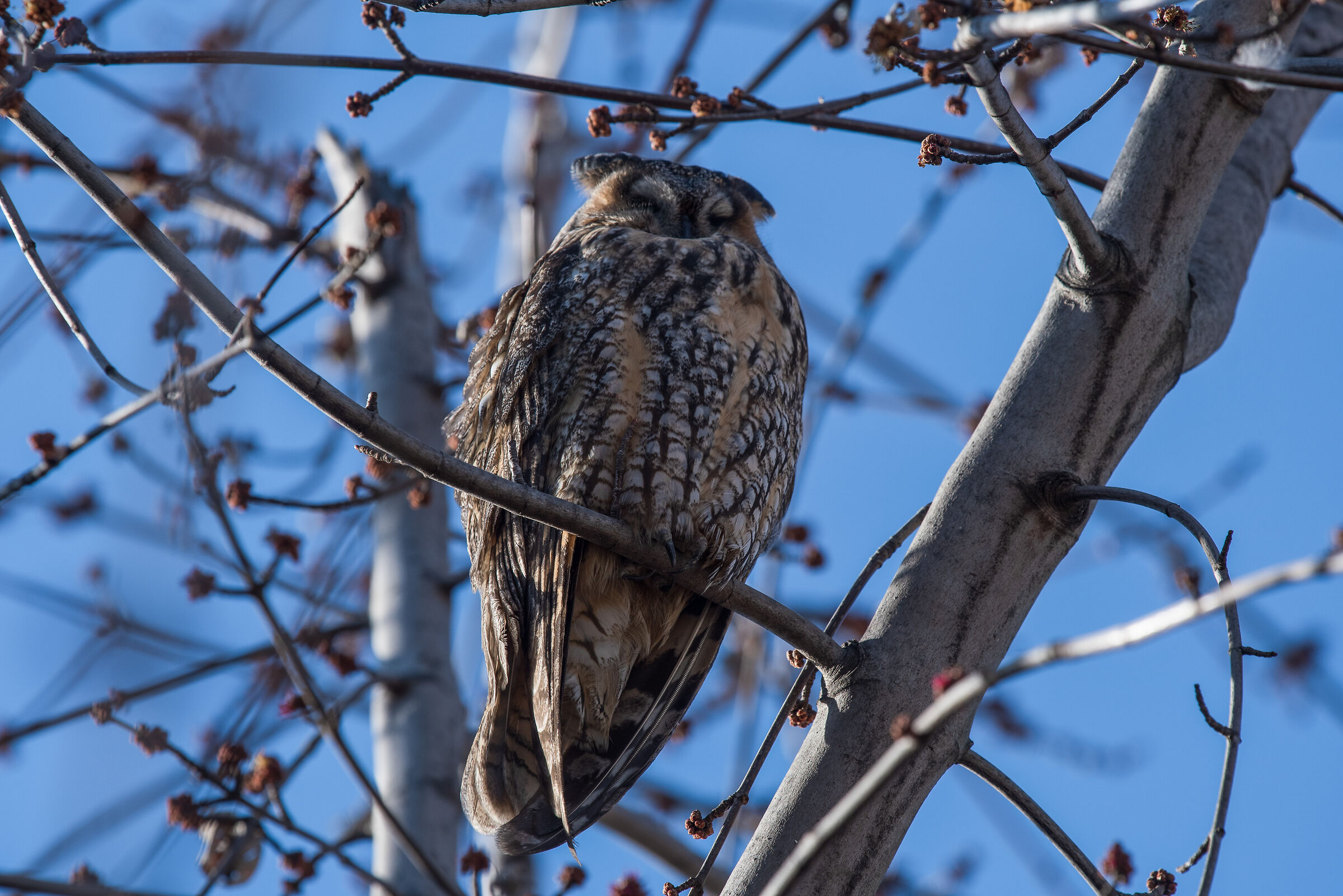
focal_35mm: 450
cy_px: 448
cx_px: 672
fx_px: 16786
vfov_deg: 3.1
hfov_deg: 4.6
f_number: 6.3
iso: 100
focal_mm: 300
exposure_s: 1/500
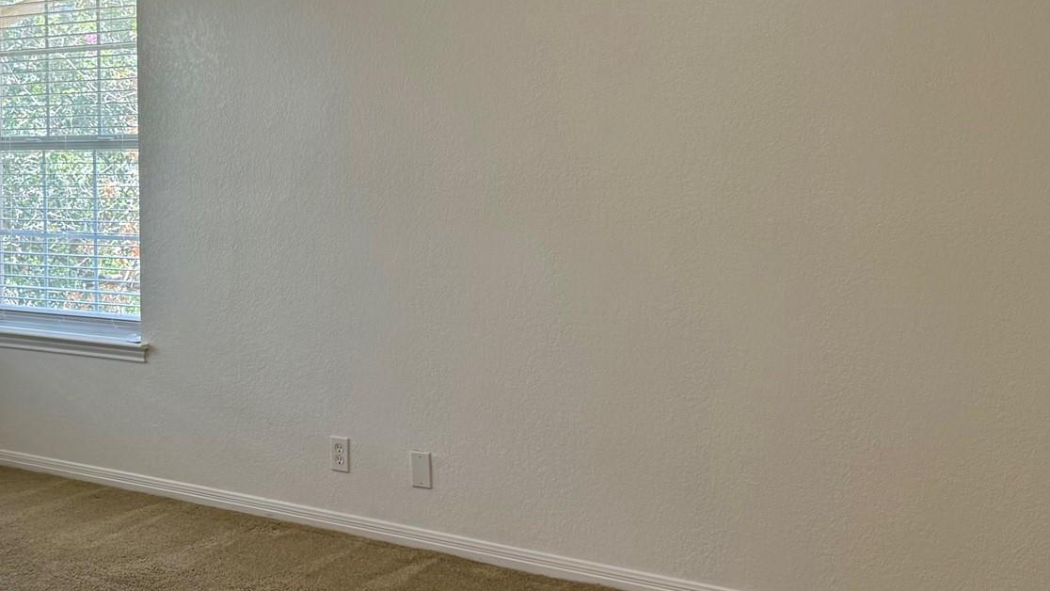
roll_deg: +0.6
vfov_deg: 24.6
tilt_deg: -0.3
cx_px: 226
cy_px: 142
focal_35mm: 48
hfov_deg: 41.3
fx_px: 1337
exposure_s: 1/147
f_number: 1.78
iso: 100
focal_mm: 6.76
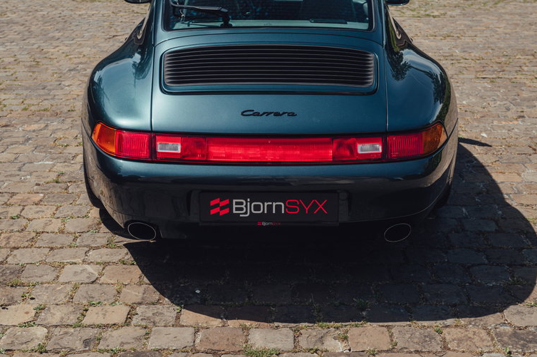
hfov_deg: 37.6
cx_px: 271
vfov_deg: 25.5
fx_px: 790
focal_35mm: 53
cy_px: 176
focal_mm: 52
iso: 200
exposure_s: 1/160
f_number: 7.1
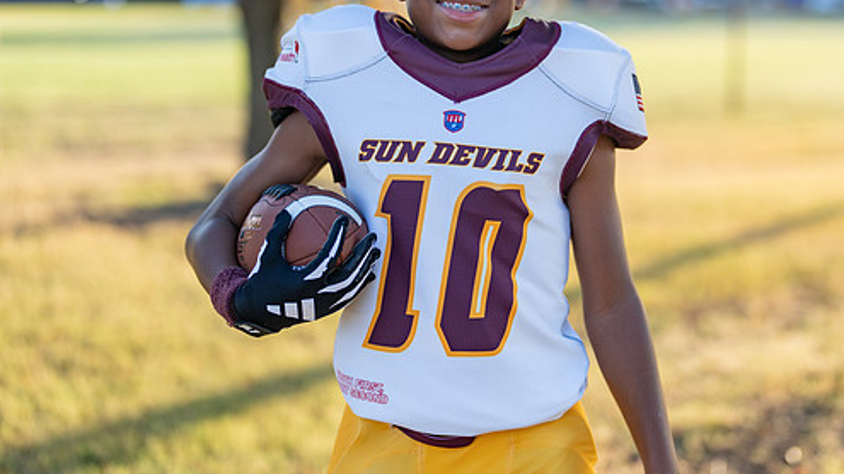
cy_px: 129
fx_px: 1521
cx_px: 512
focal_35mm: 68
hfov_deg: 30.9
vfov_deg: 17.6
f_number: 1.2
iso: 100
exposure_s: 1/1000
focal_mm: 50
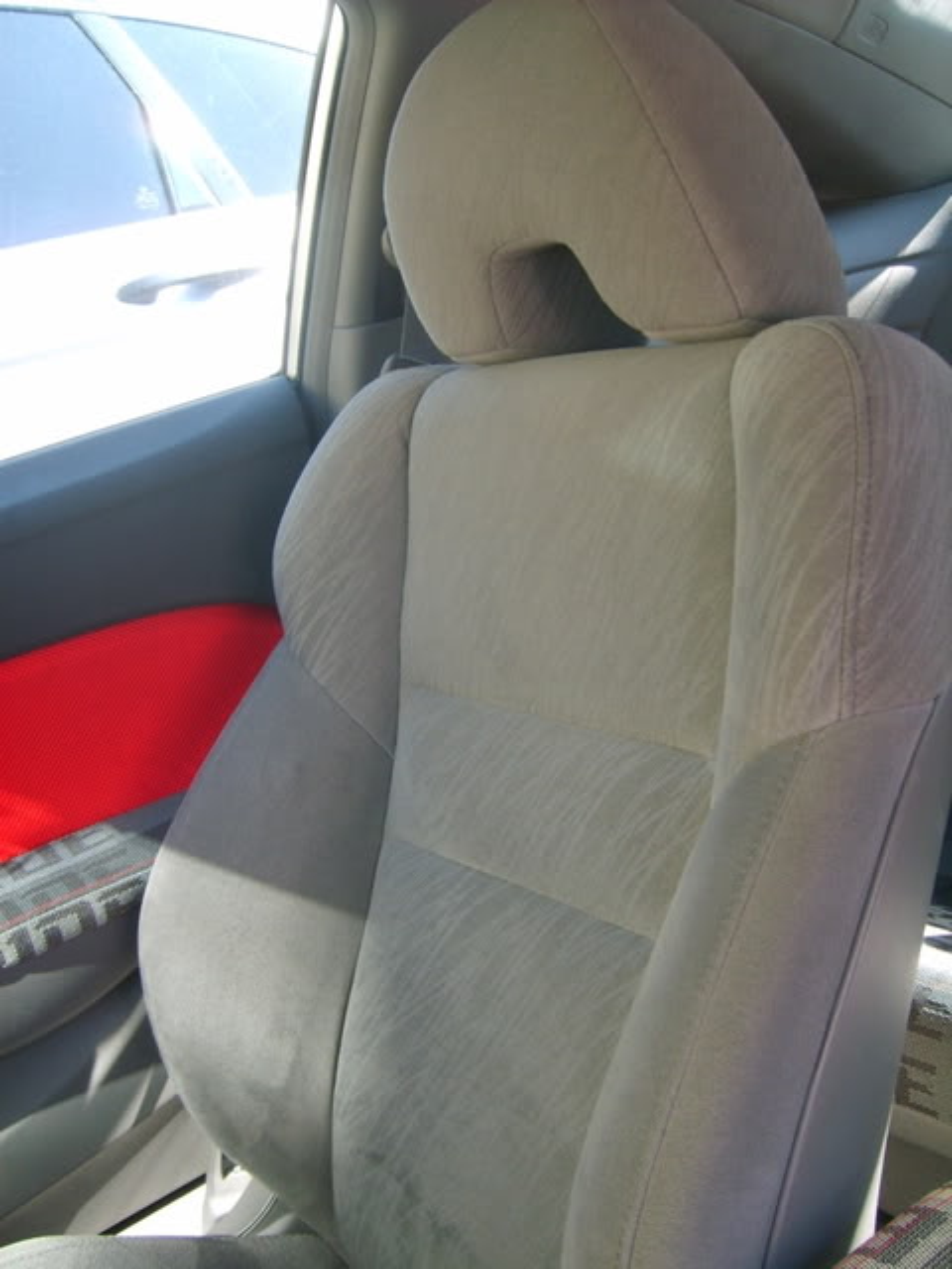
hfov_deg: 40.7
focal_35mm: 35
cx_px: 476
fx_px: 1283
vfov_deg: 52.6
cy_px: 634
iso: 88
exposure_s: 1/30
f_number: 2.8
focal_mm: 5.8
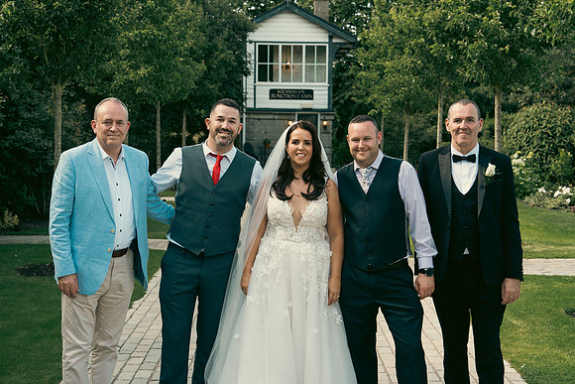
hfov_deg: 33.4
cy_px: 192
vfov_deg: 22.6
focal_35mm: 60
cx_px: 288
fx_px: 959
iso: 500
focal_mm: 60
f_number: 5.6
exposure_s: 1/400
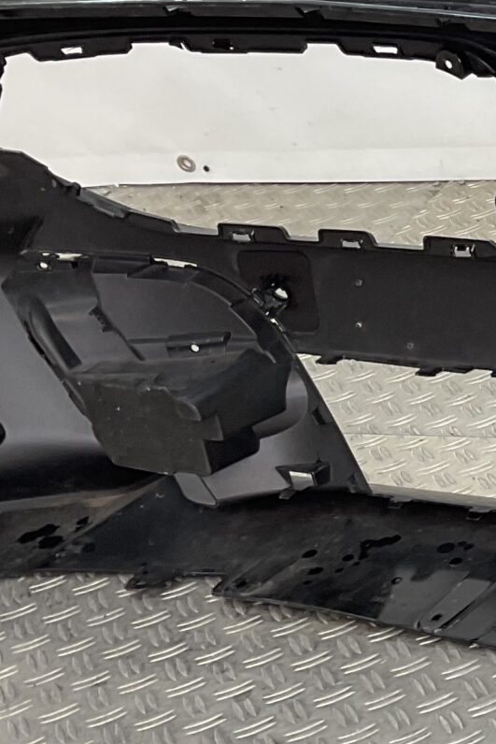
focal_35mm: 97
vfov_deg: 20.8
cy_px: 590
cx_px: 964
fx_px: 2004
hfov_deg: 12.5
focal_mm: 3
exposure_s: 1/100
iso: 25
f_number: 1.8
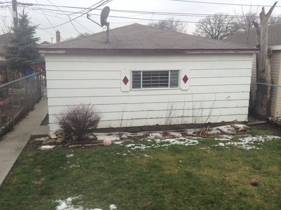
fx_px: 267
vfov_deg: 42.8
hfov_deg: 55.4
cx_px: 140
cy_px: 105
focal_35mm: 33
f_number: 2.4
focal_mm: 3.3
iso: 40
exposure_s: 1/120
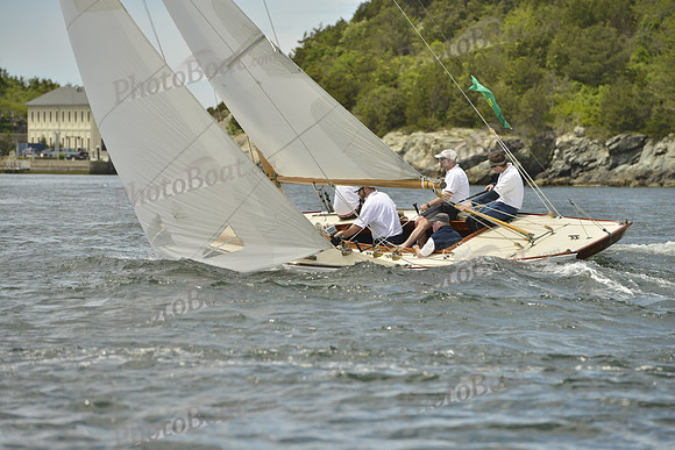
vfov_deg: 6.9
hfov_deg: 10.3
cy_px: 225
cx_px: 338
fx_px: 3751
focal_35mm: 200
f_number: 7.1
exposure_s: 1/1600
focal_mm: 200
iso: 280
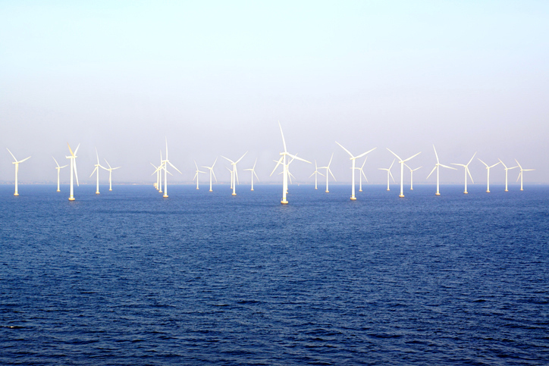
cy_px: 183
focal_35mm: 45
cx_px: 274
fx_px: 686
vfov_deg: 29.9
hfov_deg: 43.6
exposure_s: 1/125
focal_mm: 30
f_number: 8
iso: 100
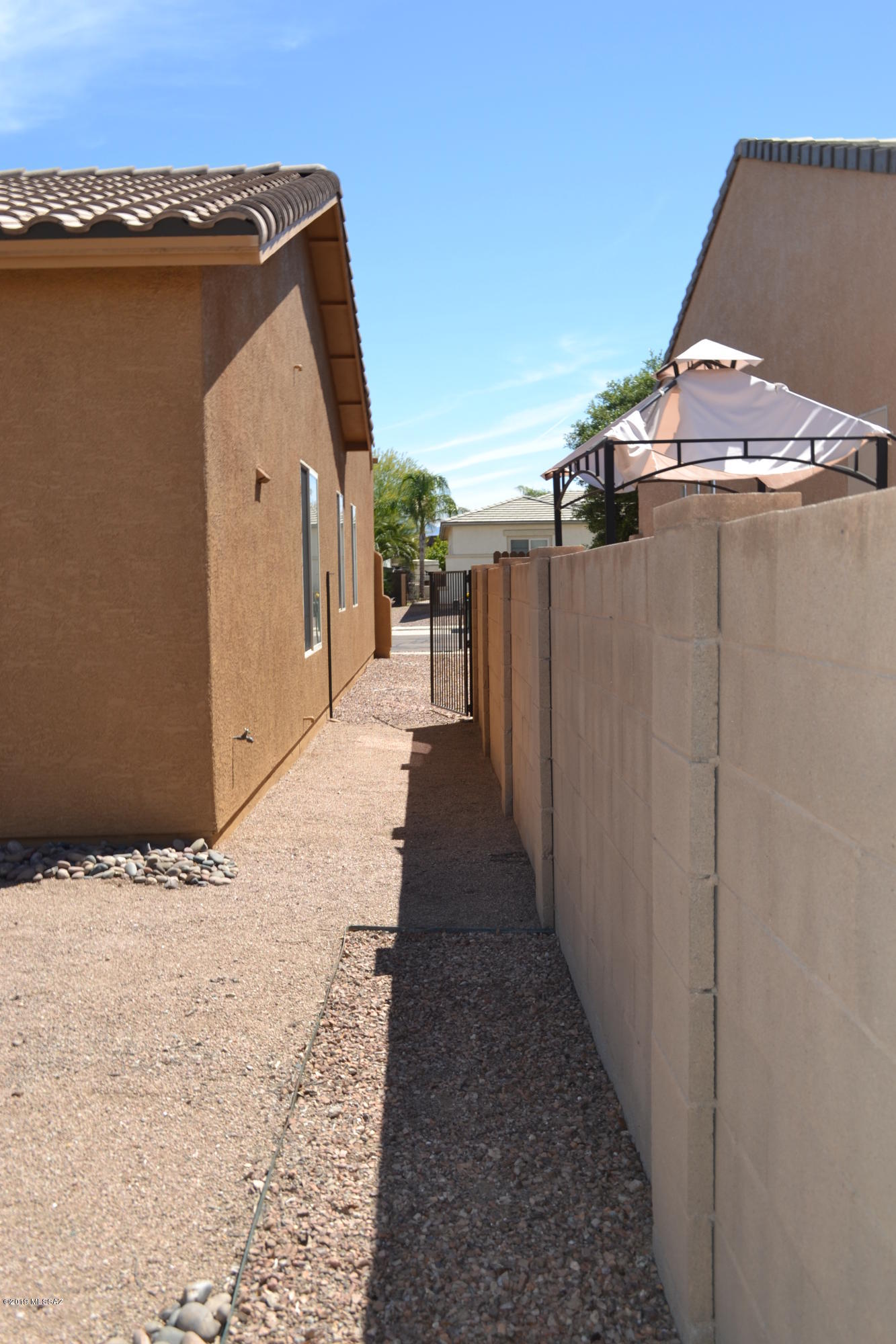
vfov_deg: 57.2
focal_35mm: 33
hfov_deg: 40.0
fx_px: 1232
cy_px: 672
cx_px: 448
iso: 100
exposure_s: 1/200
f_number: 8
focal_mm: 22
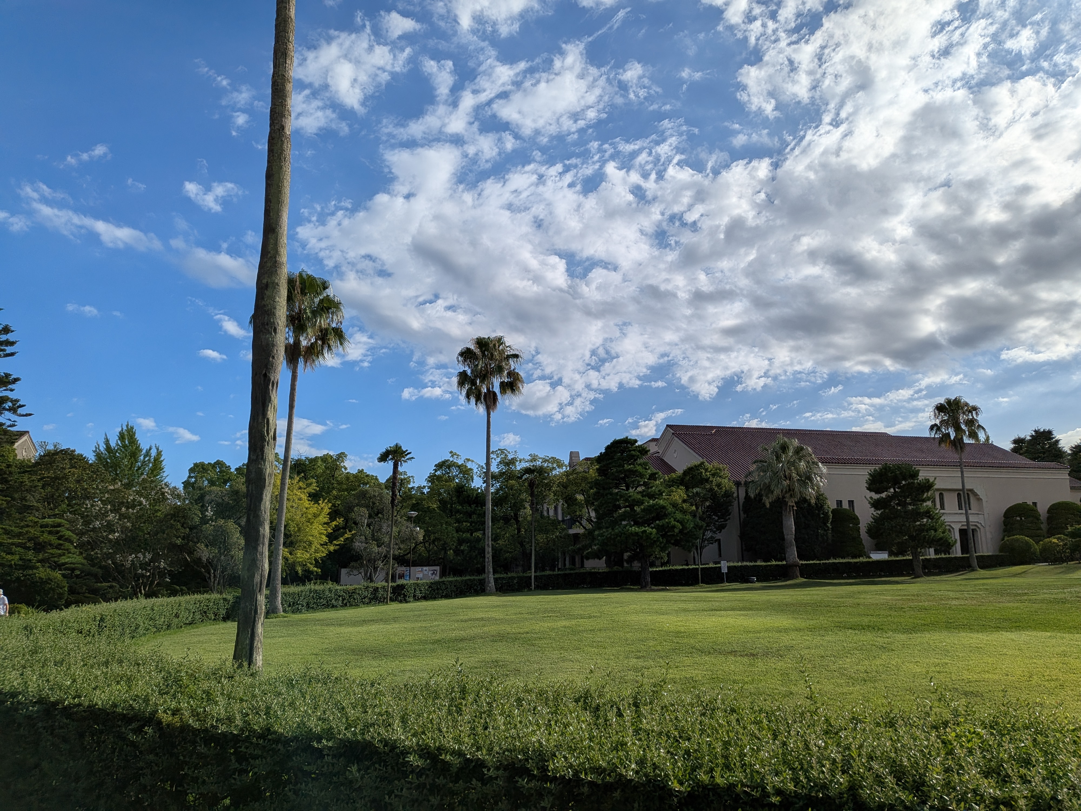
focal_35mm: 24
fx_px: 749
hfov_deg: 71.6
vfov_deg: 56.8
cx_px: 540
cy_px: 406
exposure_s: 1/3268
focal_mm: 4.53
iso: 23
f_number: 1.7
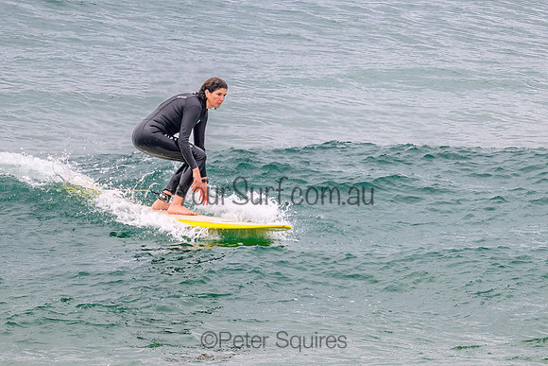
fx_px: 16624
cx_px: 310
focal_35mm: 1092
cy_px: 144
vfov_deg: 1.3
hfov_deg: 1.9
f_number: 11
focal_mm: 800
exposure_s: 1/2000
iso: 1250
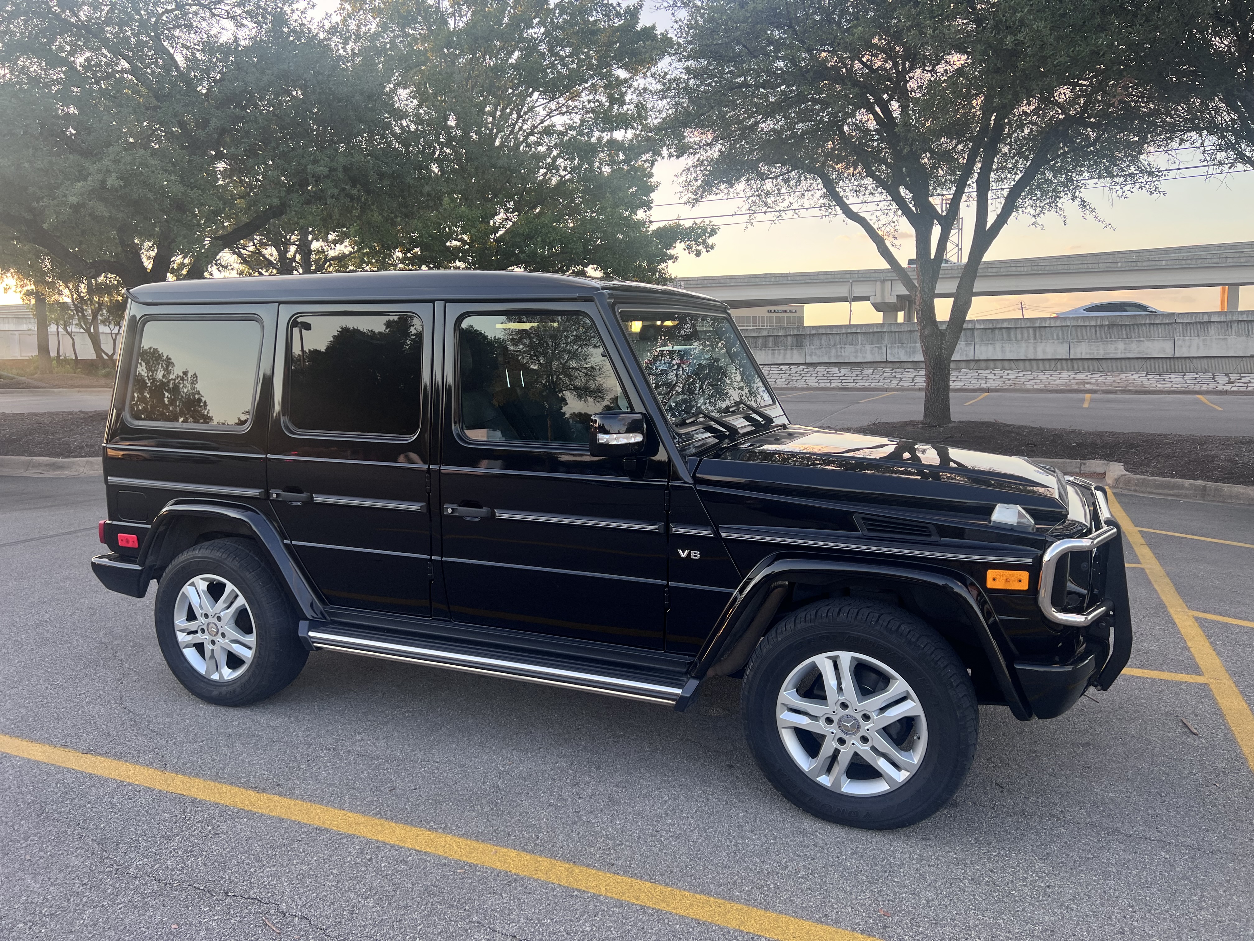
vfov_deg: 53.1
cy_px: 470
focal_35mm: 26
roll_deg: +0.9
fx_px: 942
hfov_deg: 67.3
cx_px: 627
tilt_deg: -6.8
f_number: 1.5
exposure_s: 1/165
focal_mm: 5.7
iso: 64
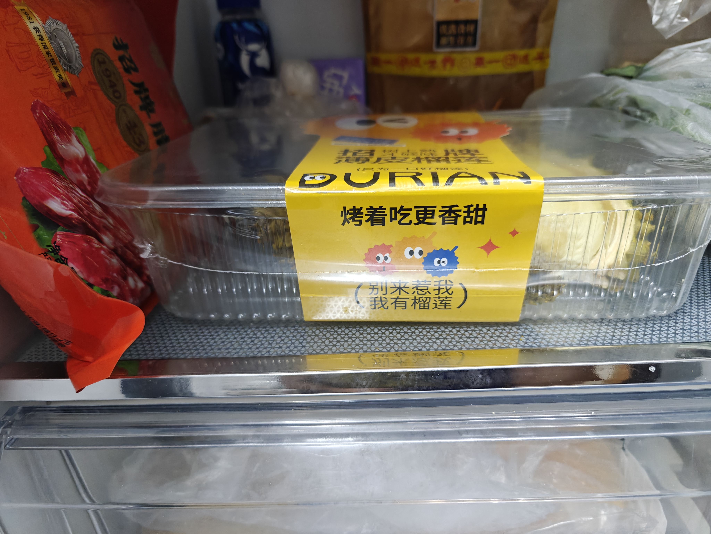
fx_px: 472
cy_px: 267
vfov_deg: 58.9
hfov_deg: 73.9
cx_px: 356
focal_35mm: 23
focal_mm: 6.06
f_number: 1.6
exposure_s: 1/100
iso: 800
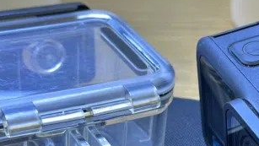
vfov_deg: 10.9
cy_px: 191
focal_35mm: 109
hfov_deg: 19.4
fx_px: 749
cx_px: 202
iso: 64
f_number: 1.78
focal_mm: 6.86
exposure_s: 1/50
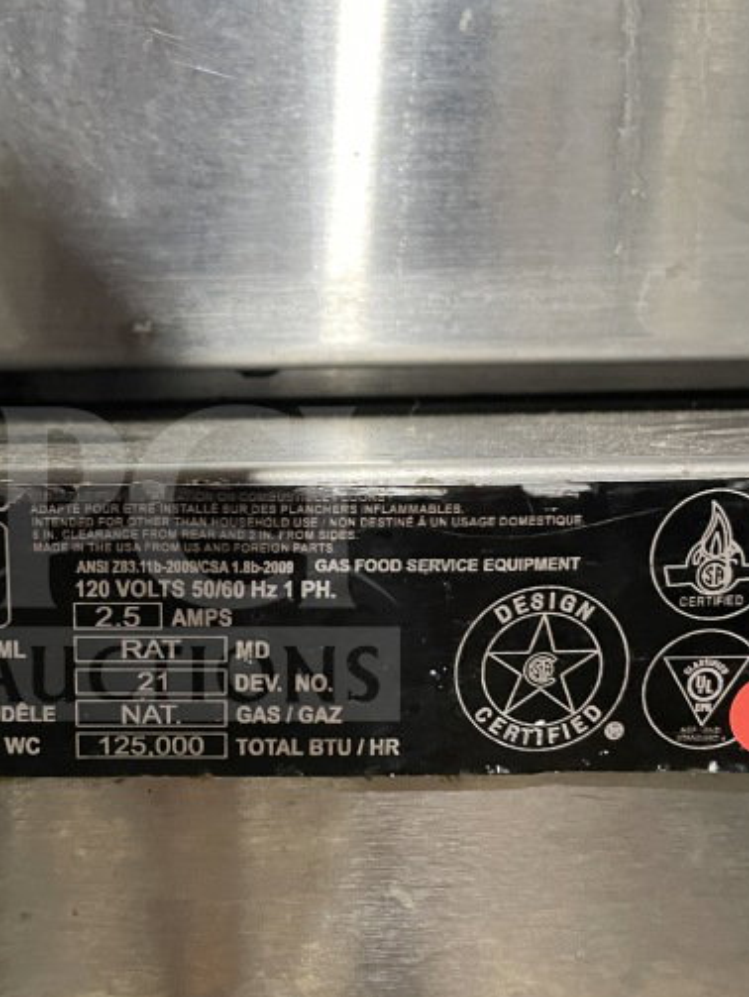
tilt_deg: -8.9
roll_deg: +1.4
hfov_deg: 33.6
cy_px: 564
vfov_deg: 44.7
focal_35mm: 42
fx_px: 1210
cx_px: 176
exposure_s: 1/60
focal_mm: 4.2
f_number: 1.6
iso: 500
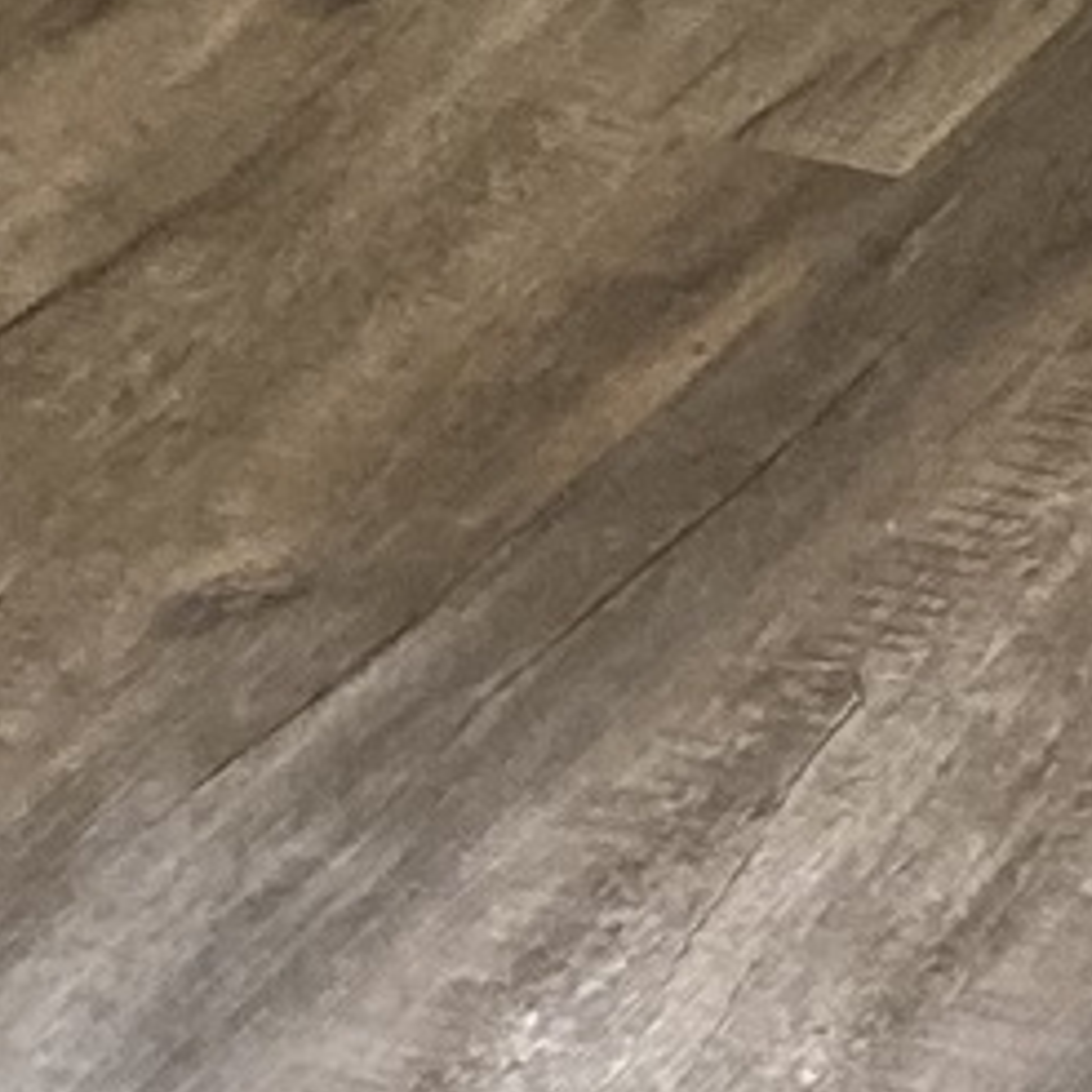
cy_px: -2512
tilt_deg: -9.2
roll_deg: -0.6
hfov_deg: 7.4
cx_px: 1842
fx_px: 8280
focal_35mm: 232
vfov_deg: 6.6
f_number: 1.8
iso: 250
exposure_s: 1/60
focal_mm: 3.99
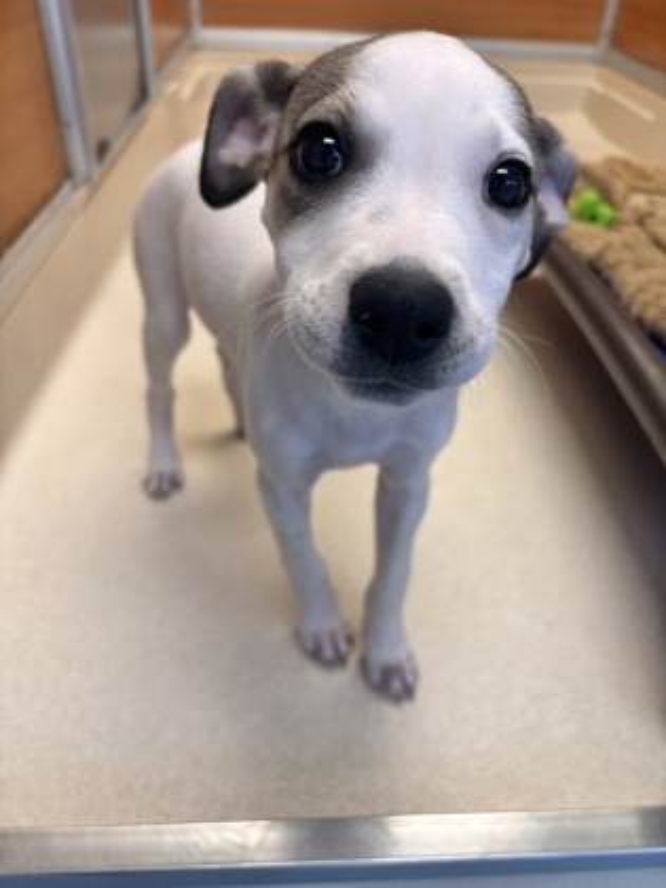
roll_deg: -2.0
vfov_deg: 67.3
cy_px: 444
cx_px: 333
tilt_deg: -35.5
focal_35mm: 26
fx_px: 667
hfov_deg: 53.1
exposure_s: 1/120
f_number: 1.6
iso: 100
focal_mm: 5.96
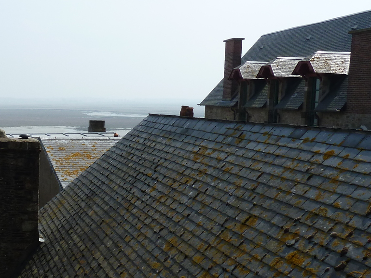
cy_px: 185
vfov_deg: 27.9
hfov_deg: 33.4
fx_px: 557
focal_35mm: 52
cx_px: -7
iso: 80
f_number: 5
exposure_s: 1/400
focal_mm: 4.1
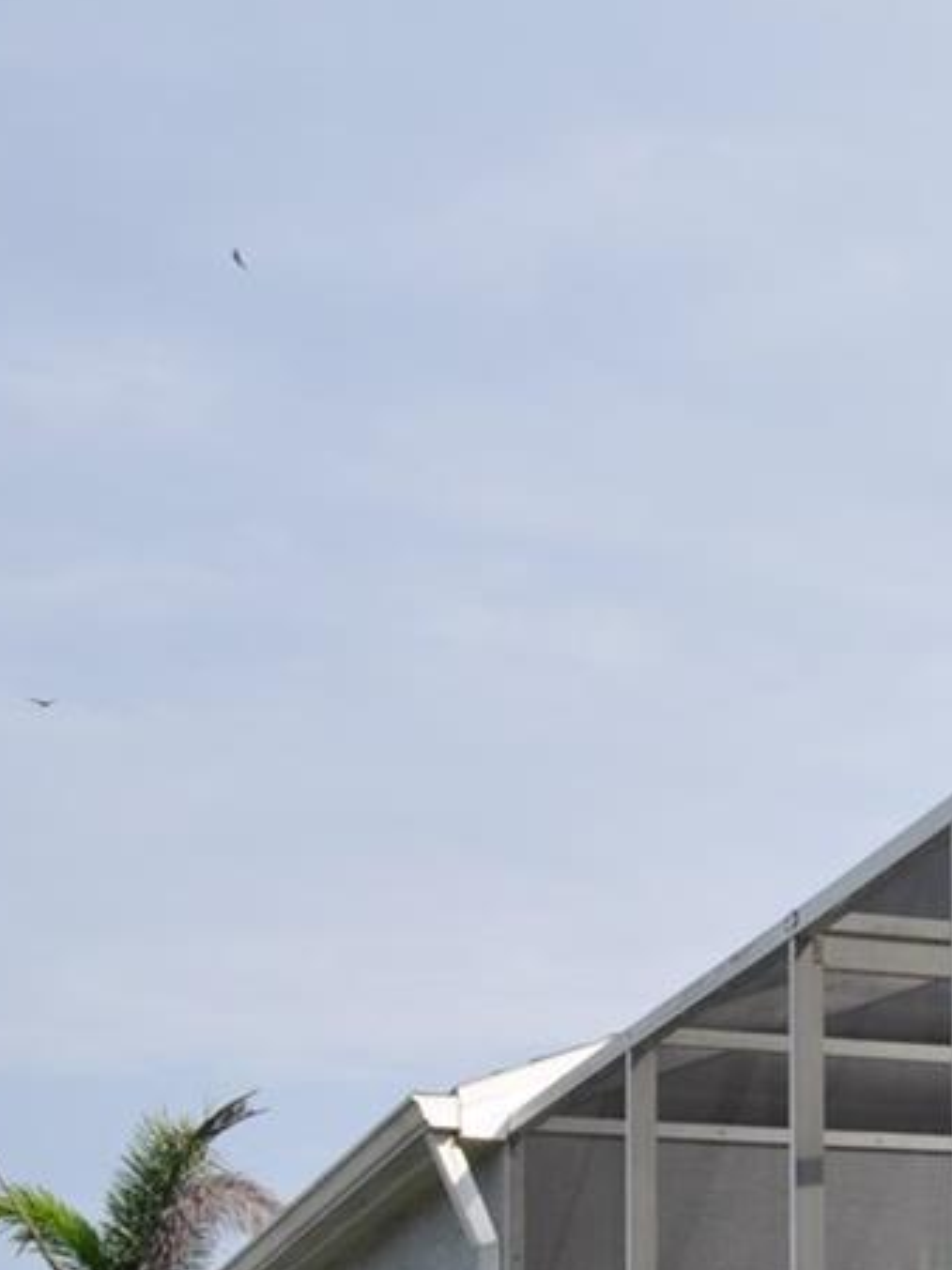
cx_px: 2127
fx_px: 3375
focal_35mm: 92
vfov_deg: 20.3
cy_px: 1428
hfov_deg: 13.0
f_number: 13
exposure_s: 1/160
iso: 200
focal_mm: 18
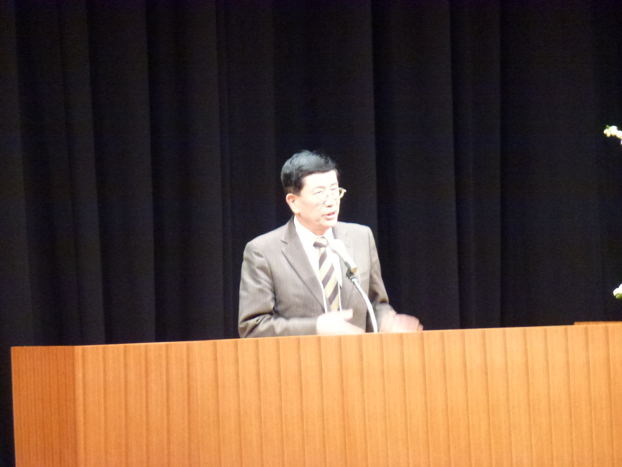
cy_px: 234
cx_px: 311
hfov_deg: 5.3
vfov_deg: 4.0
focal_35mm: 374
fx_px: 6720
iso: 800
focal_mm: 67
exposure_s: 1/15
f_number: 5.9
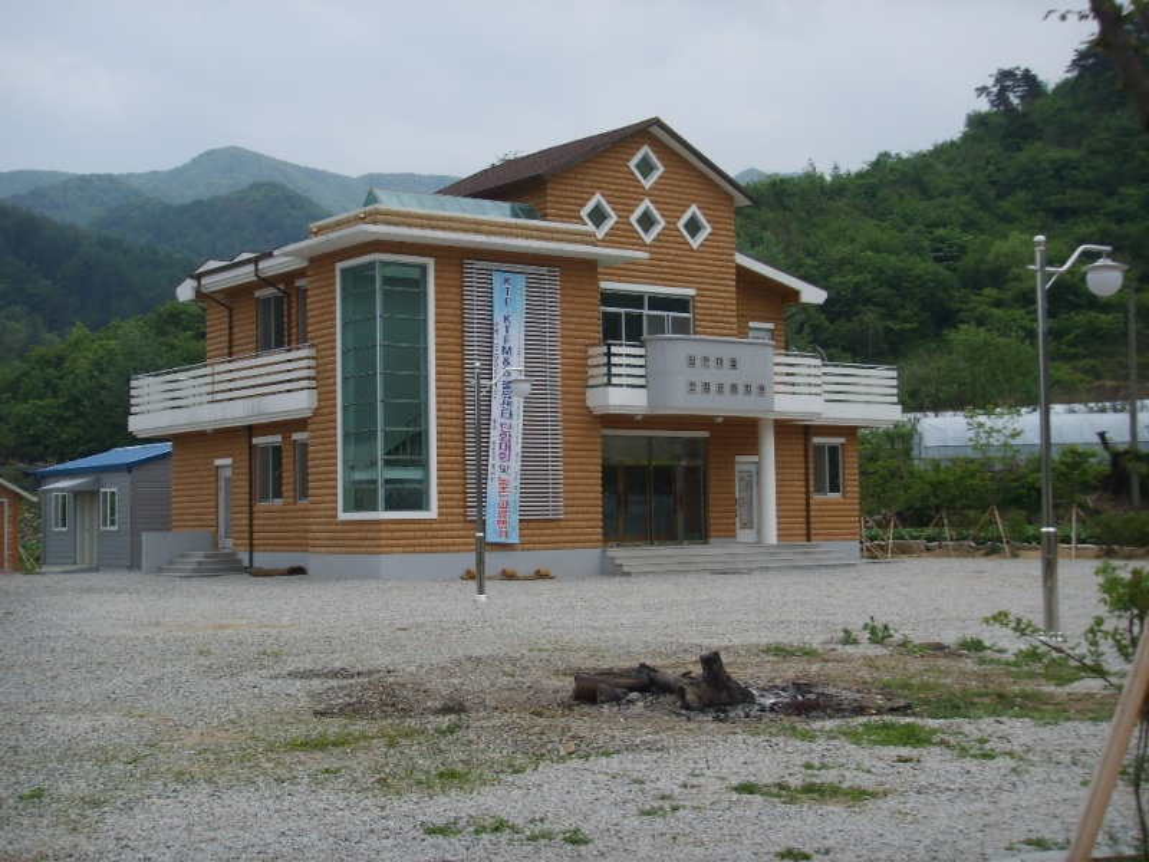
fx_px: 1660
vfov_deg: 29.1
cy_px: 431
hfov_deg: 38.2
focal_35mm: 50
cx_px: 574
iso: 63
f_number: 3.8
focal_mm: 8.8
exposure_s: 1/90
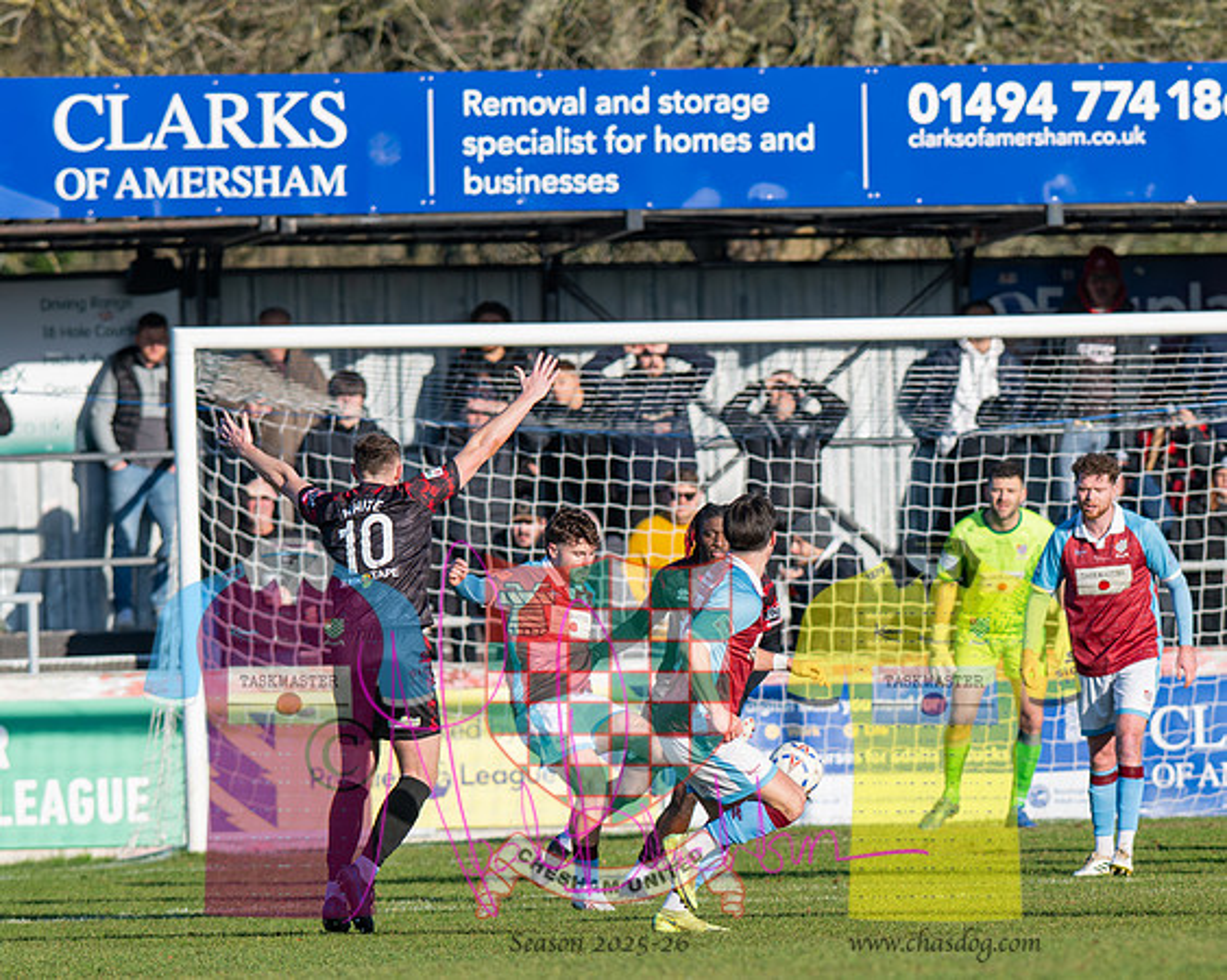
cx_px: 654
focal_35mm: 618
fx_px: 22438
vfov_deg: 2.5
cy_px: 570
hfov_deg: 3.1
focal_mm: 300
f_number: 4
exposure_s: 1/1600
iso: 200
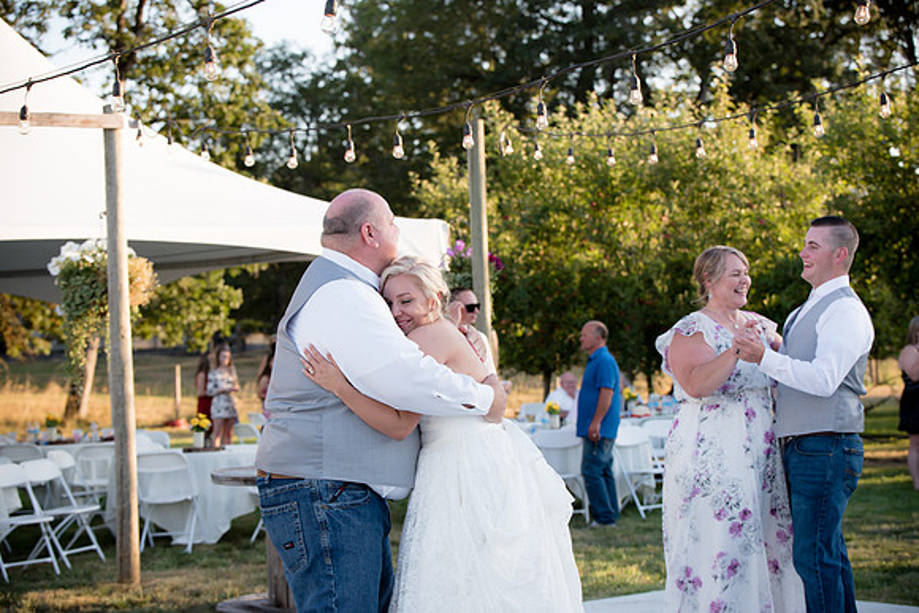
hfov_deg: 28.8
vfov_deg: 19.5
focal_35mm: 70
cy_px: 306
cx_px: 460
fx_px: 1787
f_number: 4.5
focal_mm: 70
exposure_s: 1/400
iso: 400
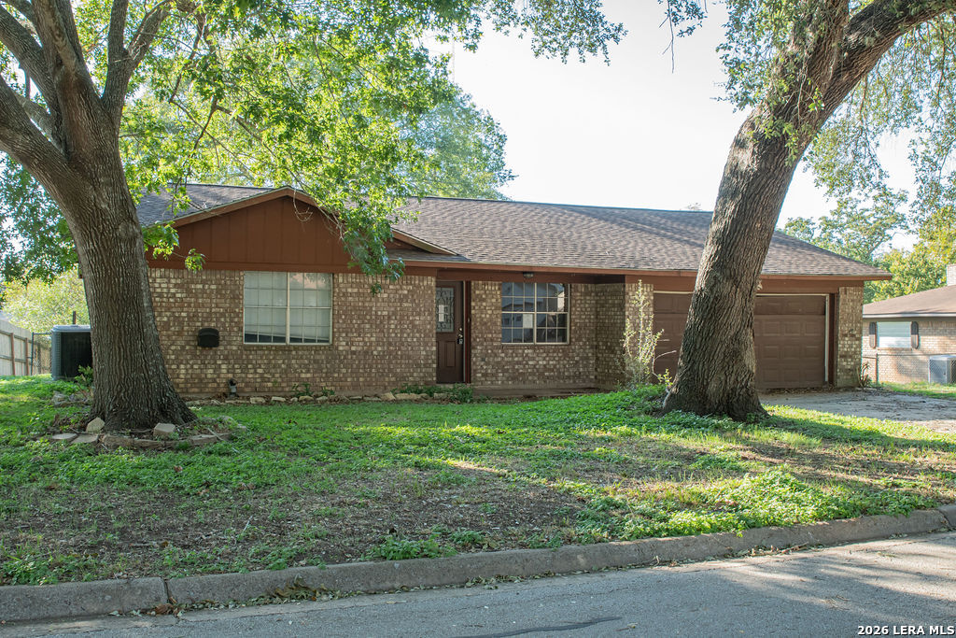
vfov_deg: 36.9
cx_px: 478
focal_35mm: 36
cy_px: 319
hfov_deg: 53.1
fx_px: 956
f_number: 5.6
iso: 400
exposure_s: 1/125
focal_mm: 24
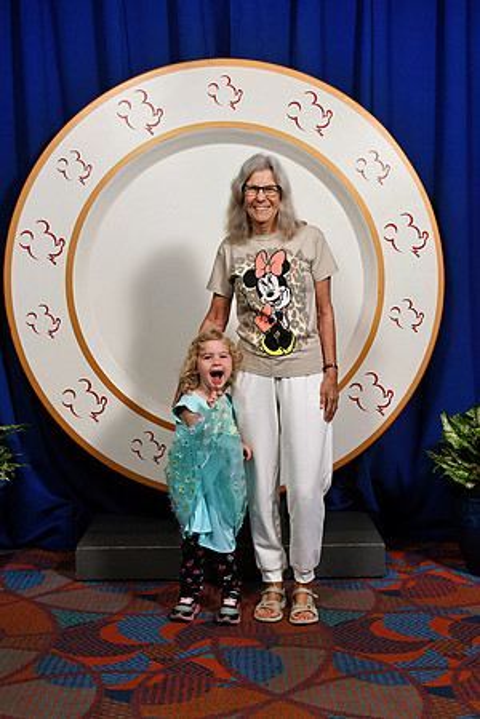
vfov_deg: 41.1
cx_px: 240
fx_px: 960
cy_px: 360
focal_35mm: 48
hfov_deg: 28.1
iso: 1000
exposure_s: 1/125
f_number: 7.1
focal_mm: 32
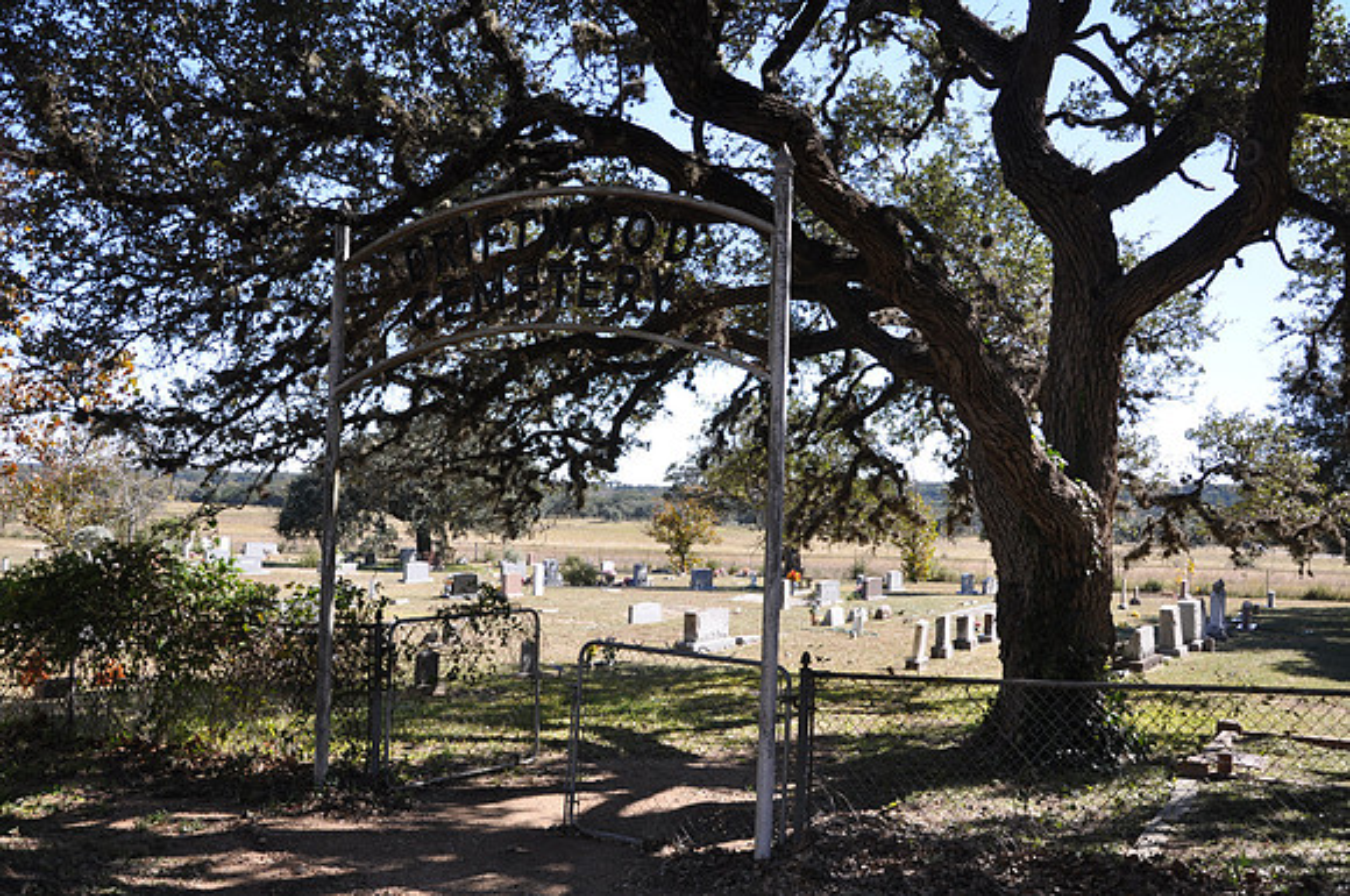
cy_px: 448
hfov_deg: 57.3
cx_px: 675
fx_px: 1236
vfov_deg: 39.9
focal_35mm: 33
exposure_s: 1/125
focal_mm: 22
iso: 200
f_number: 5.6
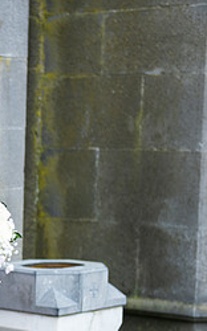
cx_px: -161
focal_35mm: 130
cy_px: 238
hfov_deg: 9.6
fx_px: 1175
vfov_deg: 16.0
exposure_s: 1/160
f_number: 3.5
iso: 125
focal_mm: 55
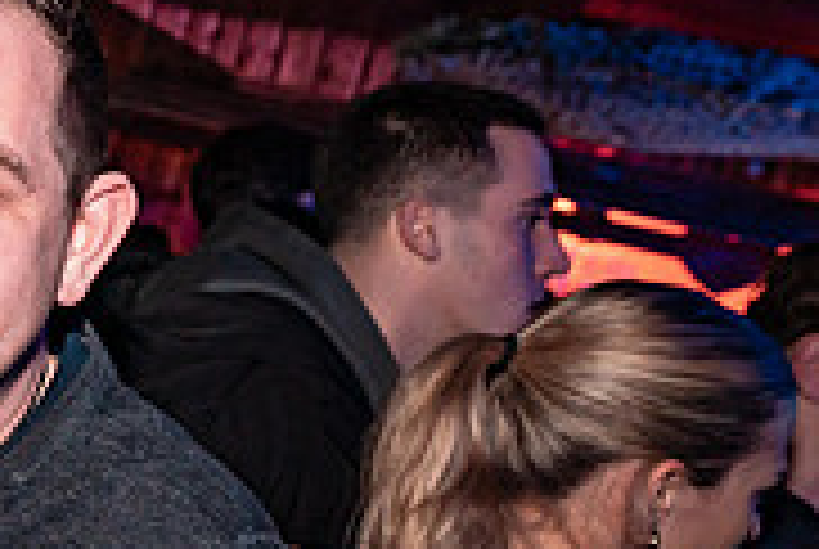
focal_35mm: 70
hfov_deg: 23.9
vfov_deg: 19.5
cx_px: -351
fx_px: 1595
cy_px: 299
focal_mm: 22
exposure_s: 1/60
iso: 1600
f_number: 4
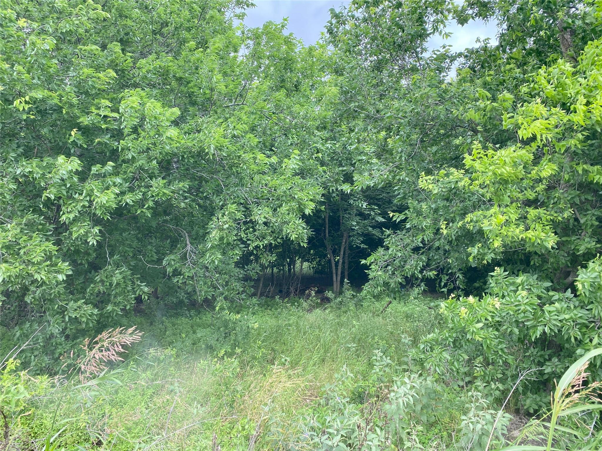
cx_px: 301
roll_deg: -1.3
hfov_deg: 67.3
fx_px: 452
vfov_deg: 53.1
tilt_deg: -0.8
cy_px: 226
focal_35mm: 26
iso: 32
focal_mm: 4.25
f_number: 1.8
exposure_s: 1/360
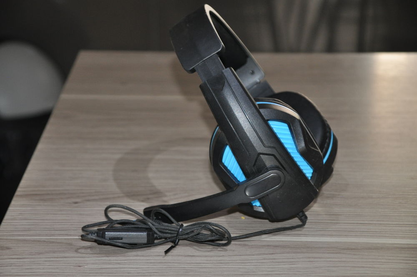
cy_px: 138
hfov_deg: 23.4
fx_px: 1006
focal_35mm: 87
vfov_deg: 15.7
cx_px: 208
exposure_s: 1/60
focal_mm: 58
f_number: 5
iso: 800
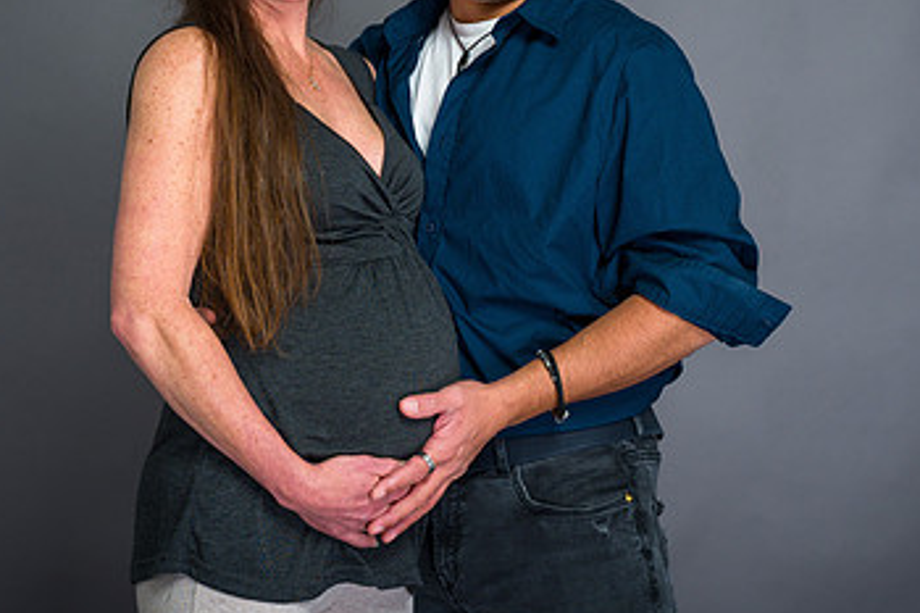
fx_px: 1737
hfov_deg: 29.7
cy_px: 163
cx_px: 473
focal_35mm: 68
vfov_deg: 19.9
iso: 200
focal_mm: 41
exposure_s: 1/125
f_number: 6.3
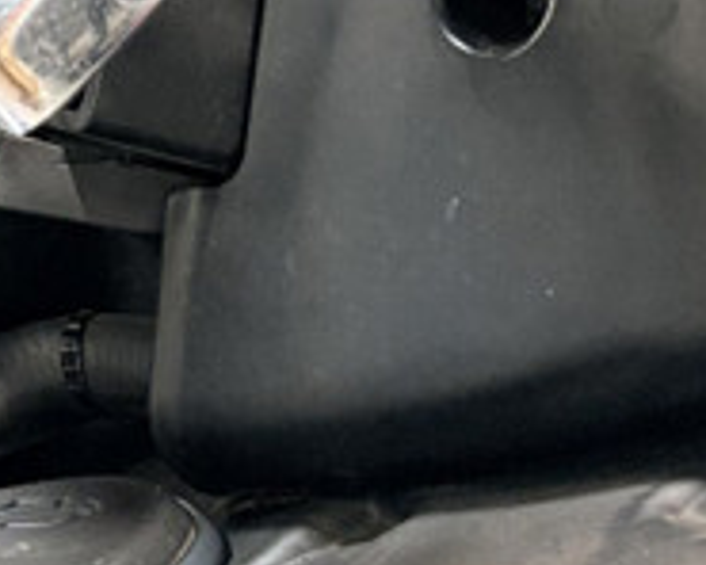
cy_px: -65
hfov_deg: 10.5
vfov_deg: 10.4
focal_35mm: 146
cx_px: -1193
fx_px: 3051
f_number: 1.6
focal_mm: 5.96
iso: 100
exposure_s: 1/60
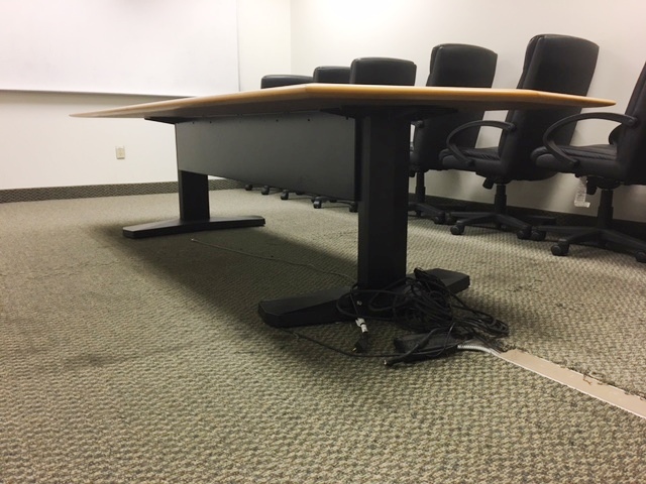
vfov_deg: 48.2
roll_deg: +0.7
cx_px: 323
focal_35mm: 29
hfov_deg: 61.7
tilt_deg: -10.8
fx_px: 541
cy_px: 242
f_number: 2.2
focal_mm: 4.15
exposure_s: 1/30
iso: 100
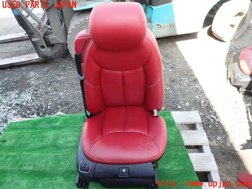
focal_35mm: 25
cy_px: 94
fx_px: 182
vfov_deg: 54.9
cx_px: 126
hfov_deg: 69.4
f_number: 2.8
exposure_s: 1/100
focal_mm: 4.5
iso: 100
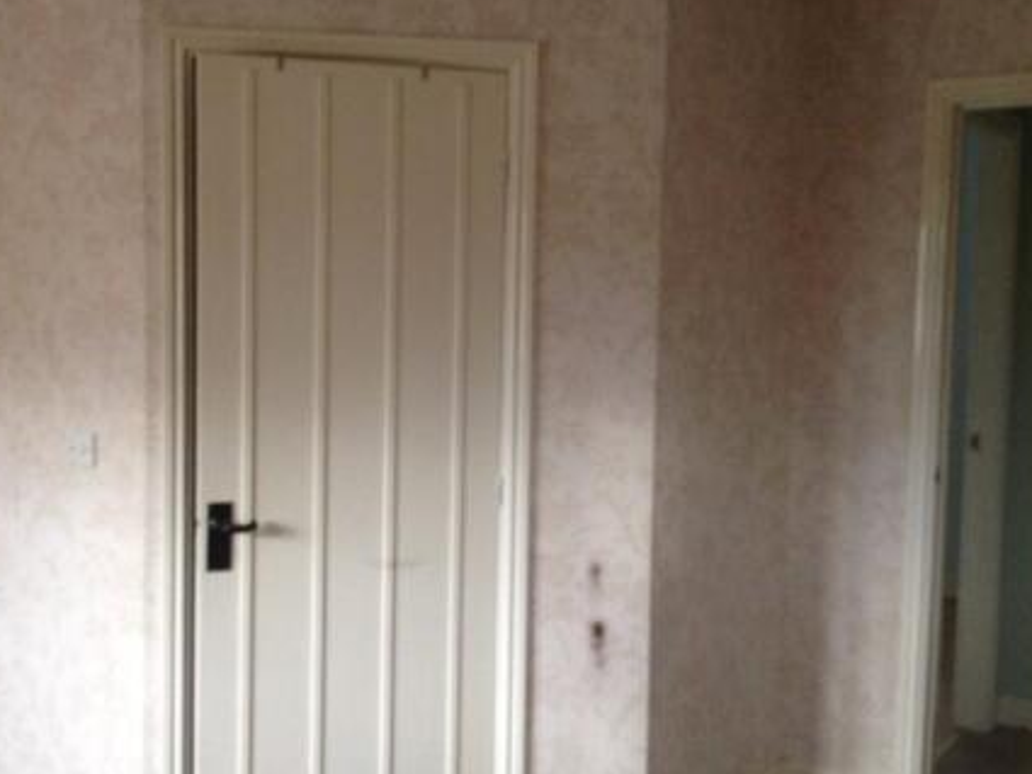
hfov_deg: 39.6
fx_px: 1431
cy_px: 375
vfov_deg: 30.3
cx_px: 443
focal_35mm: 48
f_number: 2.4
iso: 160
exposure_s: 1/20
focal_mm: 4.28
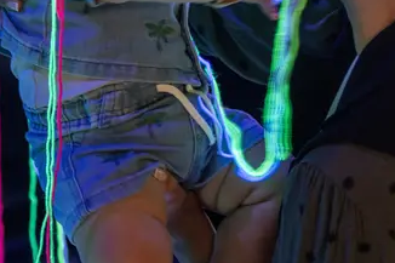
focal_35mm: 165
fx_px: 1809
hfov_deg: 12.5
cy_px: -7
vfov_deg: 8.3
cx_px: 168
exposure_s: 1/25
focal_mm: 70
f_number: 3.2
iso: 800
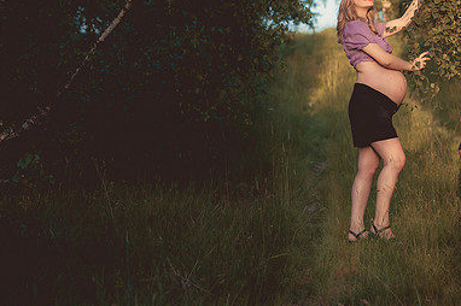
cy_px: 113
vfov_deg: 10.6
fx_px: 1650
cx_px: 291
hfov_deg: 15.9
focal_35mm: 129
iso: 400
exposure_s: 1/1250
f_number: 3.5
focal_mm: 85
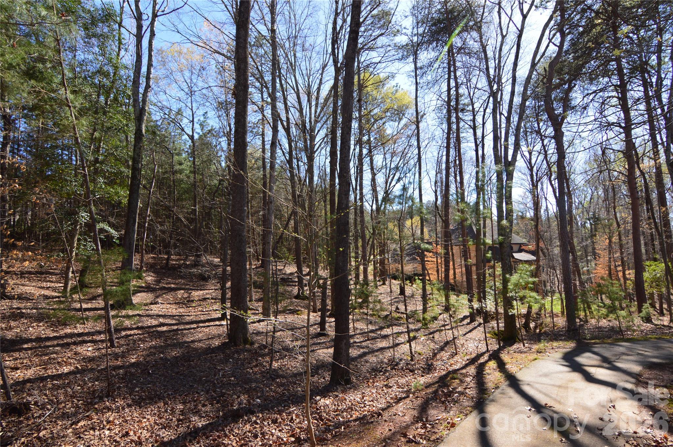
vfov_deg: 71.9
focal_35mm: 16
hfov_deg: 95.0
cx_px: 336
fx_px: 308
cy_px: 224
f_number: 9
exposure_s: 1/160
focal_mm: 11
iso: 400
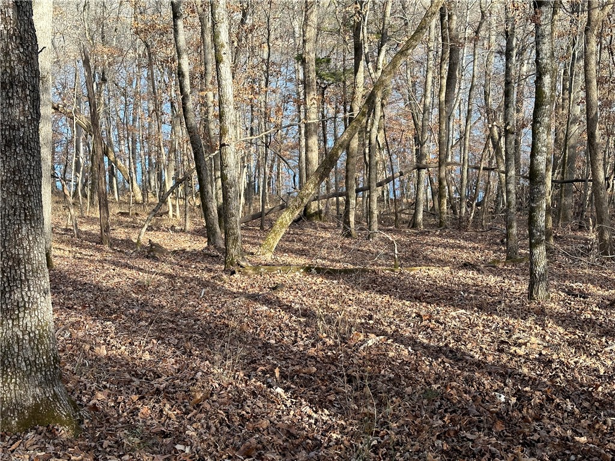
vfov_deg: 30.3
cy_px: 230
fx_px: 853
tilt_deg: -16.1
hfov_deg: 39.7
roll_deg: +2.9
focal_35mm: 48
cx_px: 308
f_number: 1.78
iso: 64
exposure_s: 1/729
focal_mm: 6.86
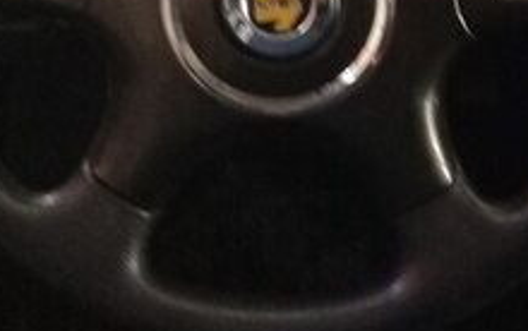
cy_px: -55
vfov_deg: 17.0
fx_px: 1066
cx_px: 391
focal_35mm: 74
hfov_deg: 27.5
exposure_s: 1/15
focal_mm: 3.3
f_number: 2.2
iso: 250
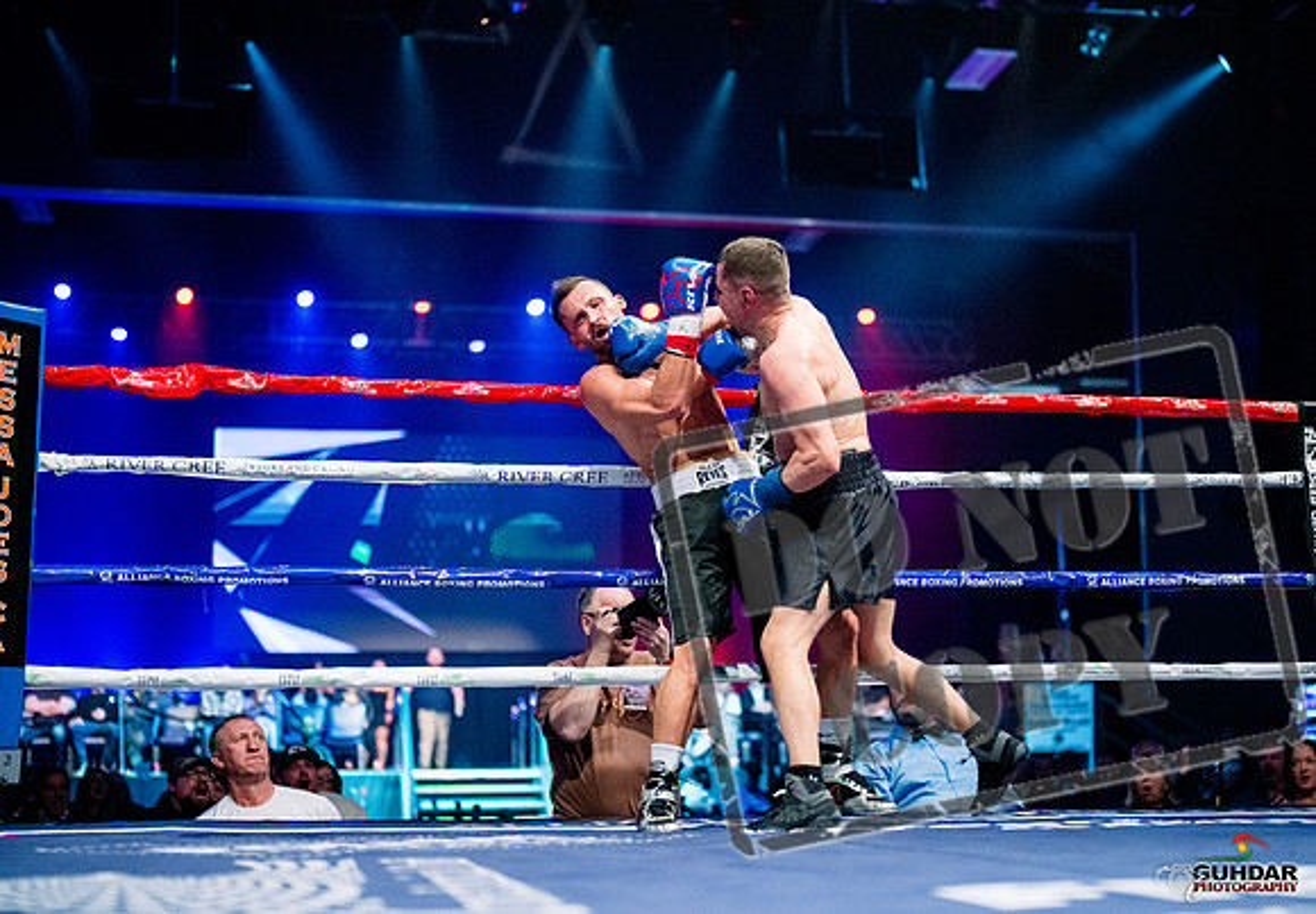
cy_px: 525
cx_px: 743
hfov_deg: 33.4
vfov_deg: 23.6
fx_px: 2191
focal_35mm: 59
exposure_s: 1/1600
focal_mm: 50
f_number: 1.4
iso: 6400
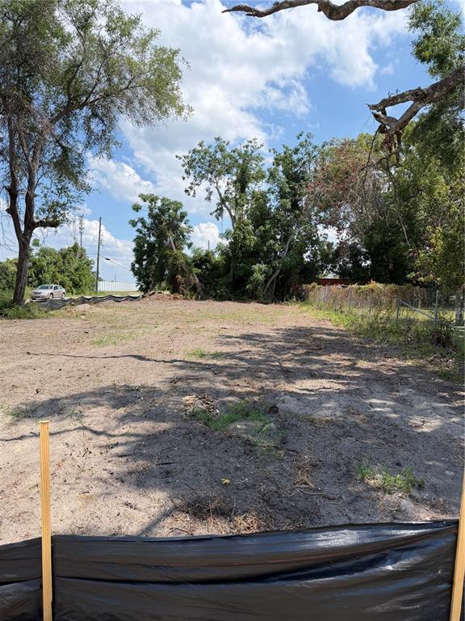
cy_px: 310
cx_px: 232
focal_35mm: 24
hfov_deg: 56.8
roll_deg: -1.9
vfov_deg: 71.6
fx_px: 430
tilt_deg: -2.3
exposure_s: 1/2169
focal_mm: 6.76
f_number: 1.78
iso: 100
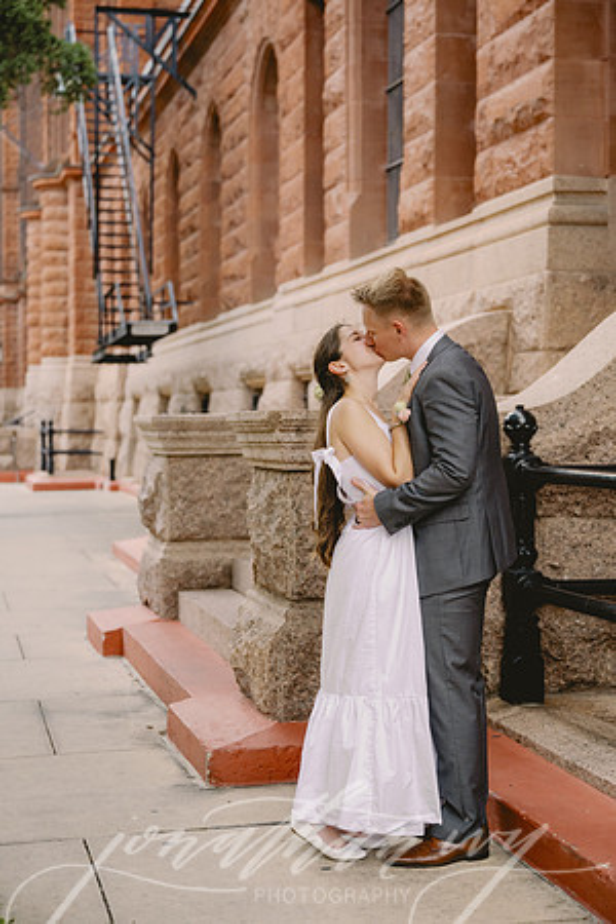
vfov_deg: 34.5
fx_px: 1489
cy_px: 462
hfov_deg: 23.4
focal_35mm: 58
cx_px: 308
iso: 1000
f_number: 3.2
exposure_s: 1/1600
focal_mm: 58
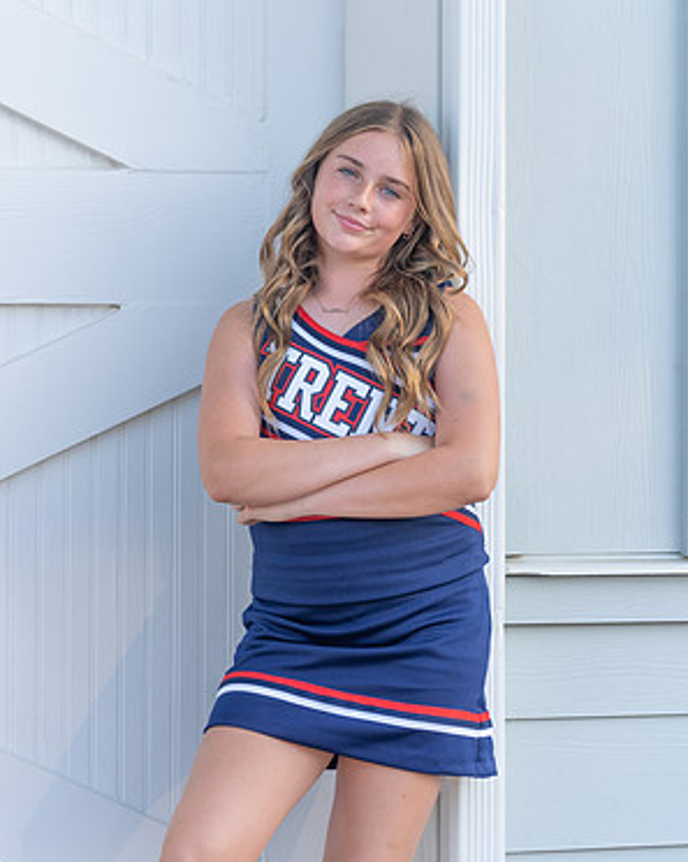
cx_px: 345
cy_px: 371
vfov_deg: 10.5
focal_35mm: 184
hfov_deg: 8.4
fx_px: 4689
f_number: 5
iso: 400
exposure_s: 1/320
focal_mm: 162
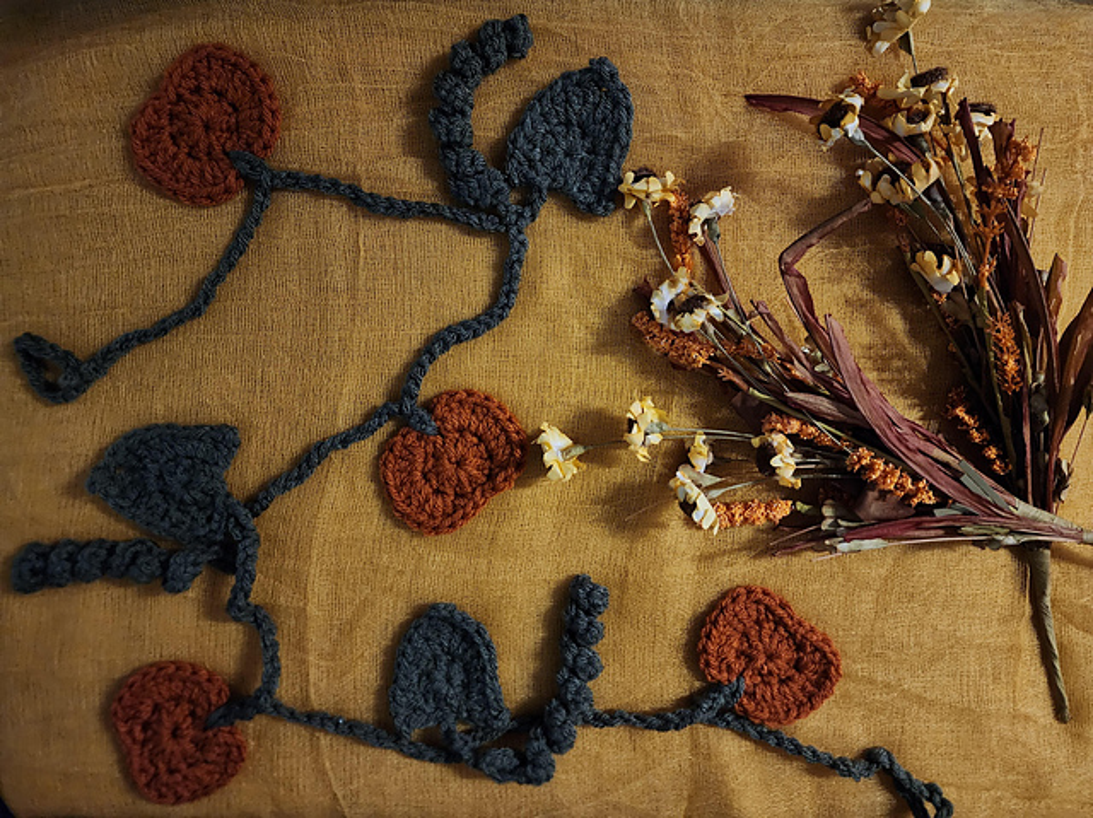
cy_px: 409
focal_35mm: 23
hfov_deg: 74.0
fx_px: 726
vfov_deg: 58.8
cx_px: 546
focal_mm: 6.4
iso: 1000
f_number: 1.8
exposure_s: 1/24
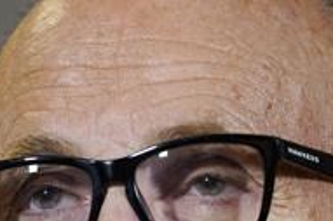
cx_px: 220
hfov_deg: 3.7
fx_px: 5092
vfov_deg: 2.5
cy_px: 293
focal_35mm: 551
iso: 1600
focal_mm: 162
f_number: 3.5
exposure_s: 1/250
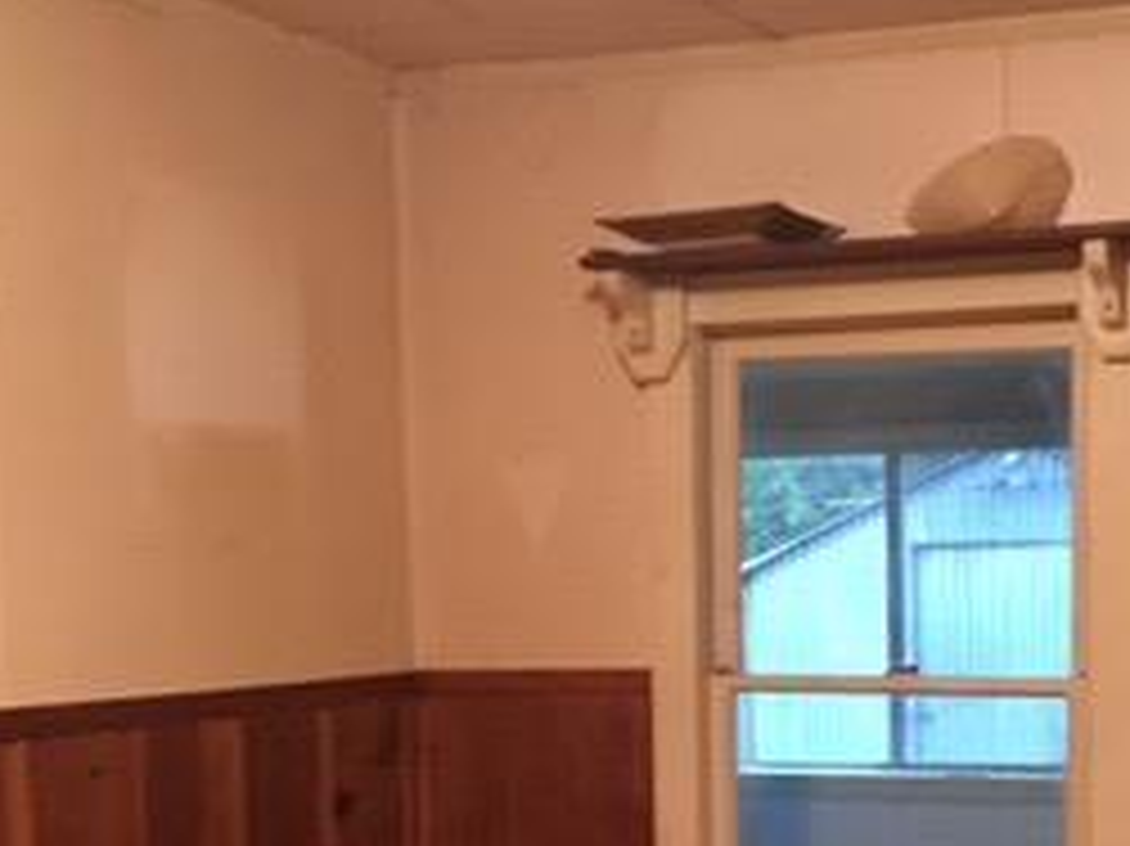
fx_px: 2414
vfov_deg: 19.5
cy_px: 778
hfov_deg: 26.1
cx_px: 810
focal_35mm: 74
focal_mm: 4.15
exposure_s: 1/15
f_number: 2.2
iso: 200
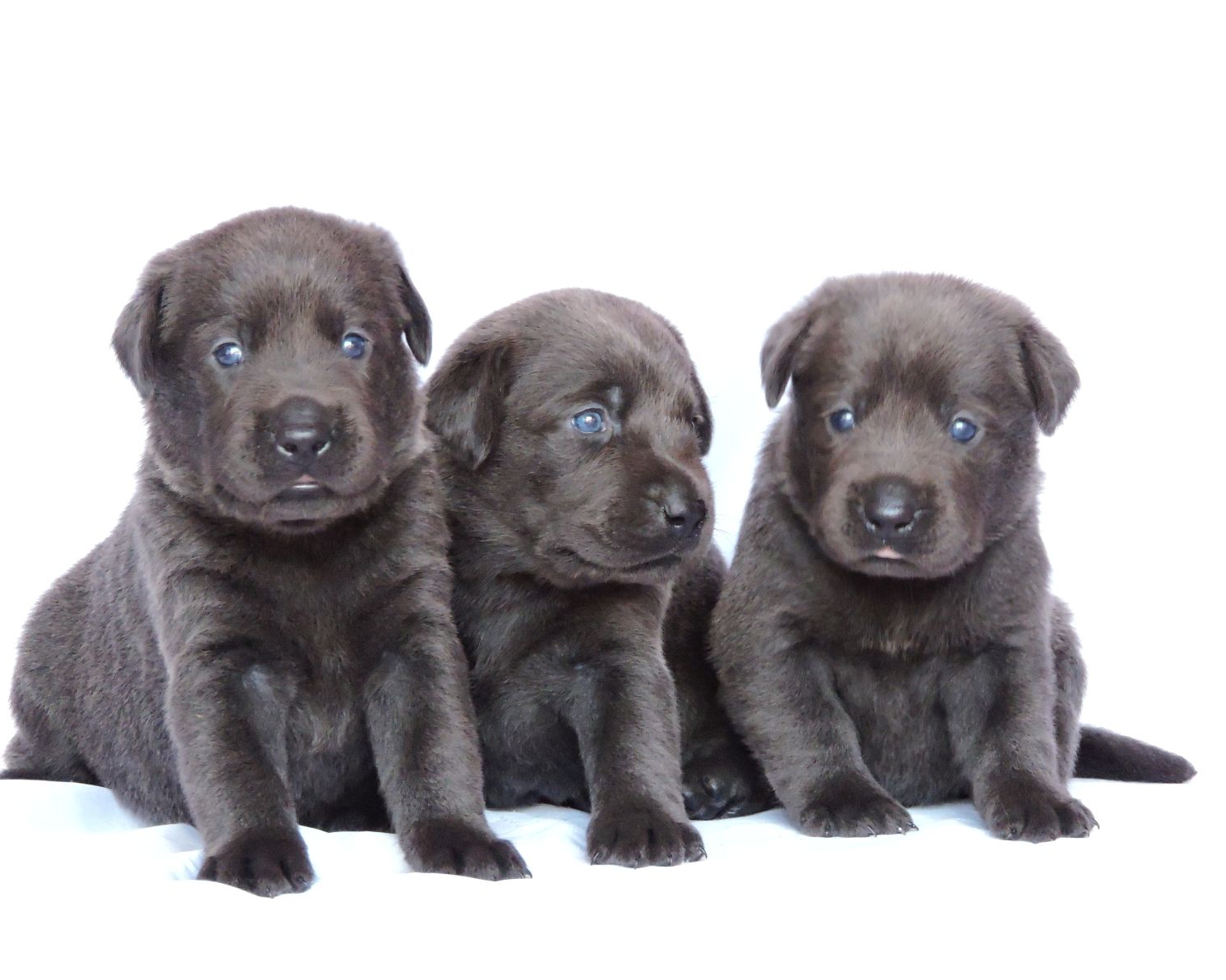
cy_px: 491
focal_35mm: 178
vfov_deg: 8.7
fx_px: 6457
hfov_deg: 10.8
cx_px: 572
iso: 1600
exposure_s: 1/30
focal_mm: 30.3
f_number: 4.5
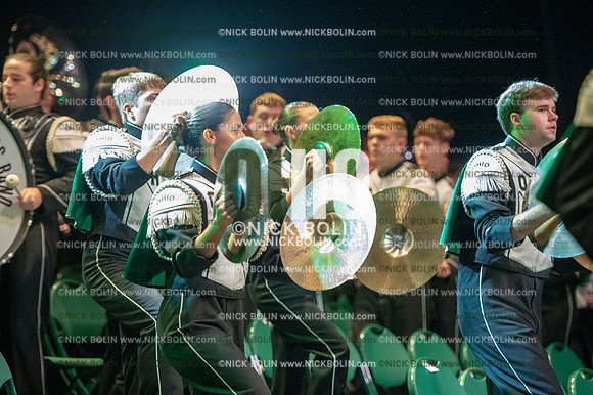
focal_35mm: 150
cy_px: 198
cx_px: 296
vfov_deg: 9.1
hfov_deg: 13.7
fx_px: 2469
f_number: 2.8
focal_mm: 150
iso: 8000
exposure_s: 1/800
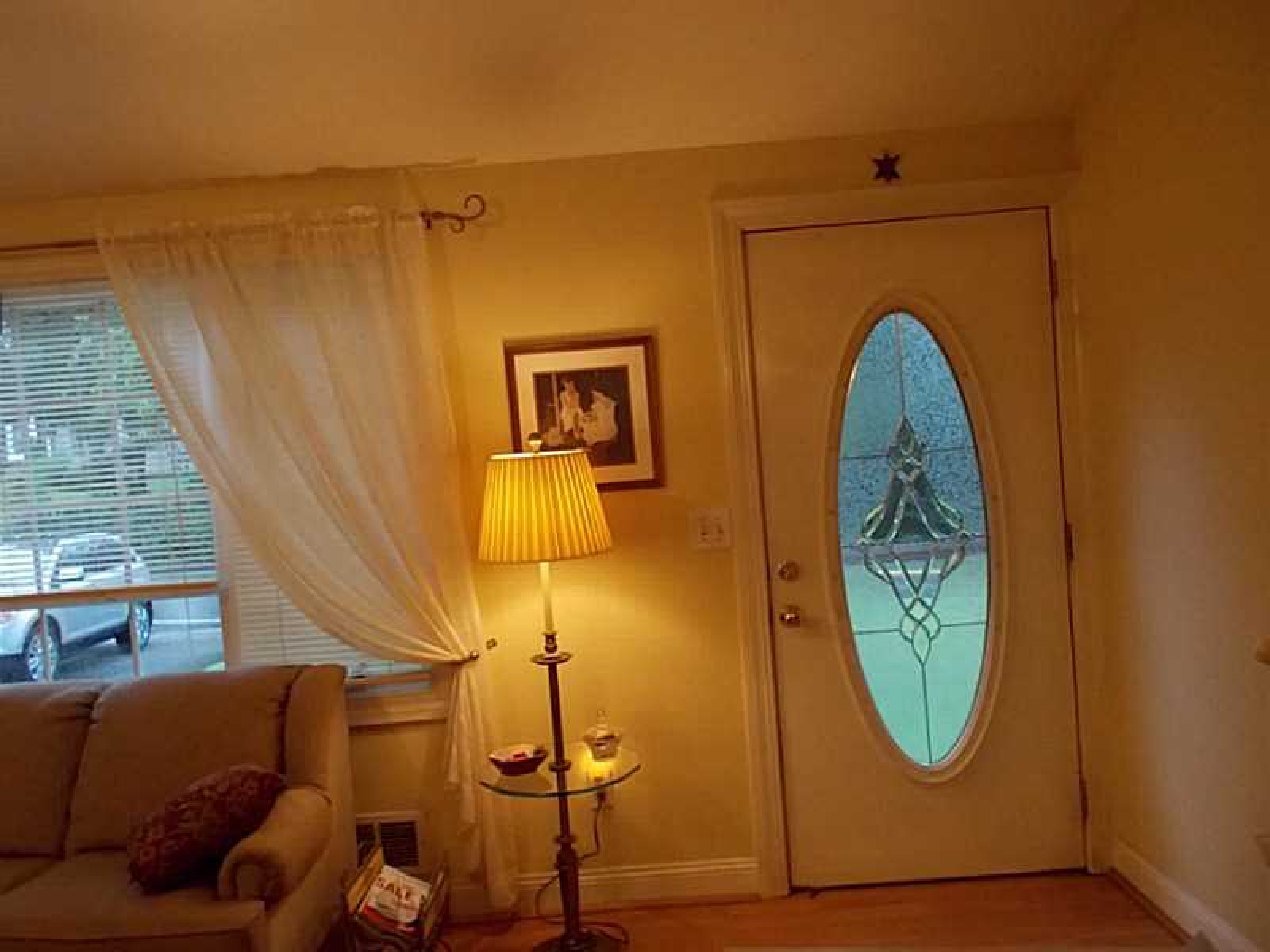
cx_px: 635
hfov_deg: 61.7
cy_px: 476
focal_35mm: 29
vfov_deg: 48.2
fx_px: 1064
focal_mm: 4.1
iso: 320
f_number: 3.3
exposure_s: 1/30
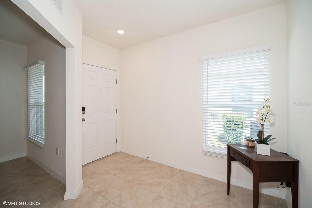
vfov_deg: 77.3
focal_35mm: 15
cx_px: 156
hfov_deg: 100.4
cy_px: 104
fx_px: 130
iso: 200
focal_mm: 15
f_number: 8
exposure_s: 1/25
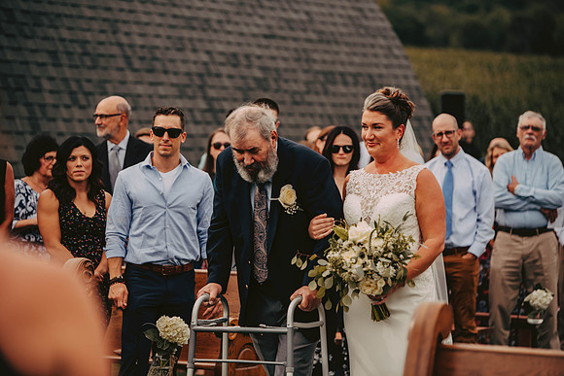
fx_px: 2115
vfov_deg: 10.2
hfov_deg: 15.2
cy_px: 188
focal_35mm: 135
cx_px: 282
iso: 200
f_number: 2.8
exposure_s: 1/1600
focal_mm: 135
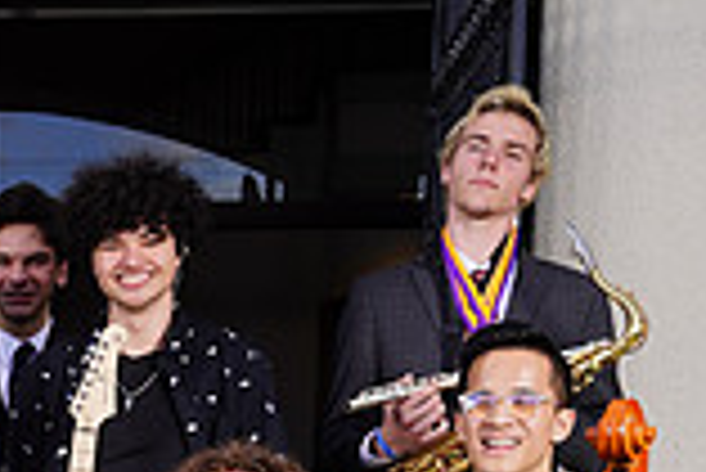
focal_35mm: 133
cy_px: 793
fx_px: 2611
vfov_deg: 9.9
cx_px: -315
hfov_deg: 14.5
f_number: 6.3
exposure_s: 1/200
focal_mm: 36
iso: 100
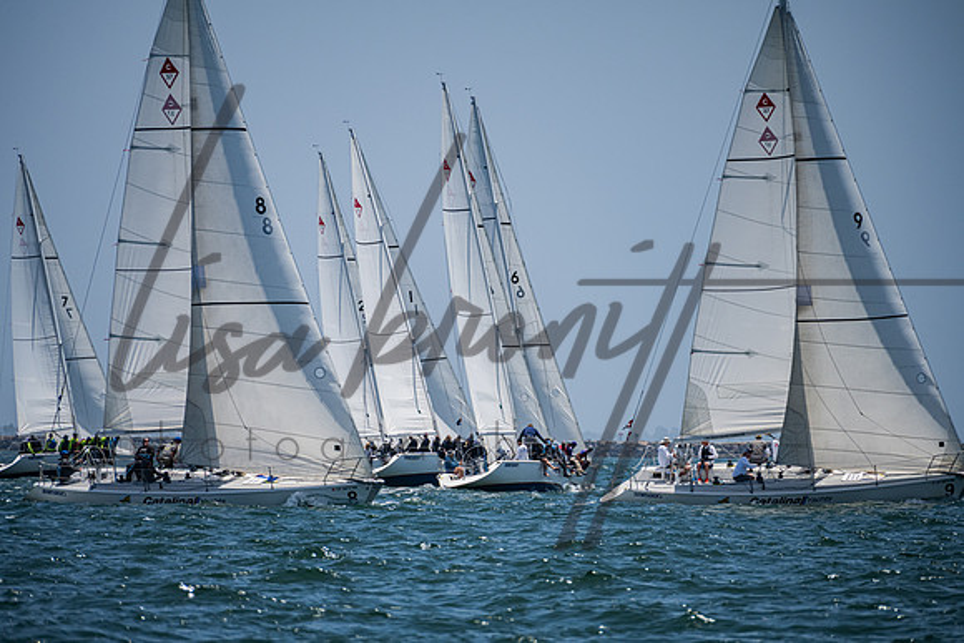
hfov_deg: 4.9
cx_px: 470
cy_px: 322
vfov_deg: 3.3
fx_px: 11191
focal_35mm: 418
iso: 400
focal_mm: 400
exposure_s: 1/2500
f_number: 8
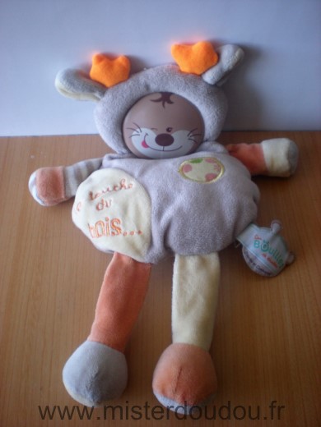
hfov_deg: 37.7
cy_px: 214
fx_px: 470
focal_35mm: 38
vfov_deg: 49.0
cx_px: 160
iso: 128
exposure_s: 1/60.7
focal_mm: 6.3
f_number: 3.1
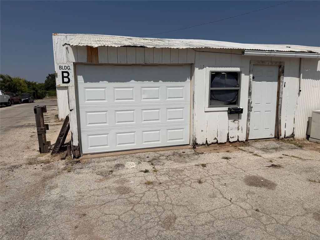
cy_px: 120
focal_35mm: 24
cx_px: 160
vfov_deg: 56.8
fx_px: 222
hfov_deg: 71.6
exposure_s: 1/22727
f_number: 1.78
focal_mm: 6.76
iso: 80
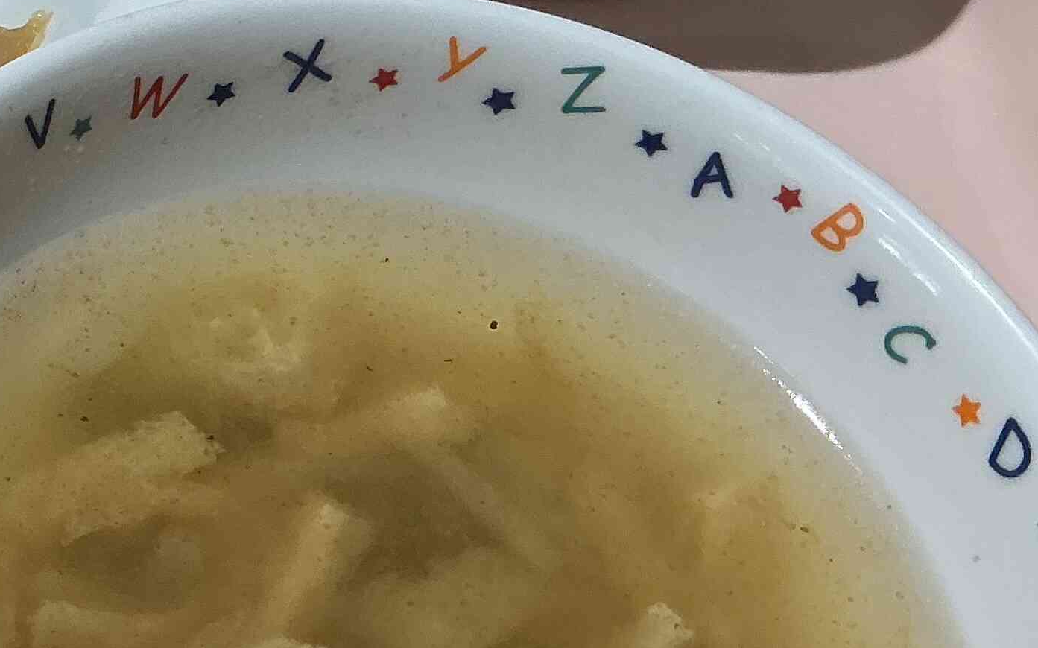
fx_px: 2517
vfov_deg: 14.6
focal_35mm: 89
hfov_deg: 20.7
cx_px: -402
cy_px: 435
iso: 40
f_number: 1.8
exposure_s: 1/60
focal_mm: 3
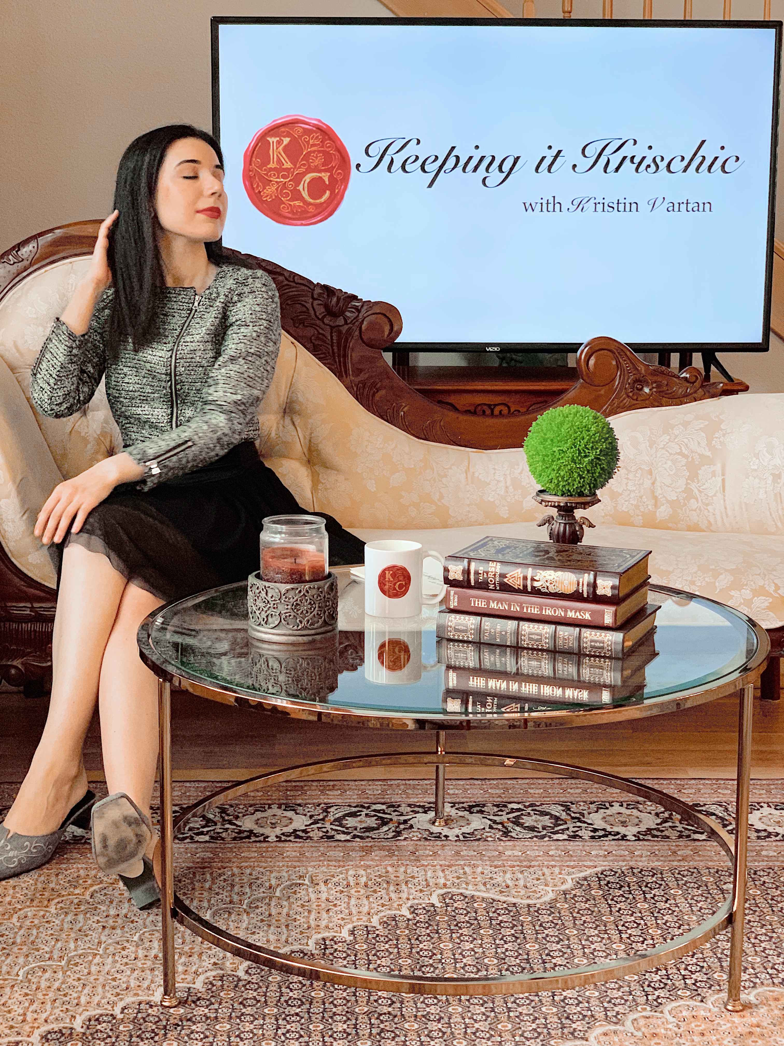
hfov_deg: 28.0
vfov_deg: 36.8
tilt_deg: -9.3
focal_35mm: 52
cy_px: 523
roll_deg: +0.1
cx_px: 392
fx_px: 1570
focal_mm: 6
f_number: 2.4
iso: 200
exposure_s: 1/60
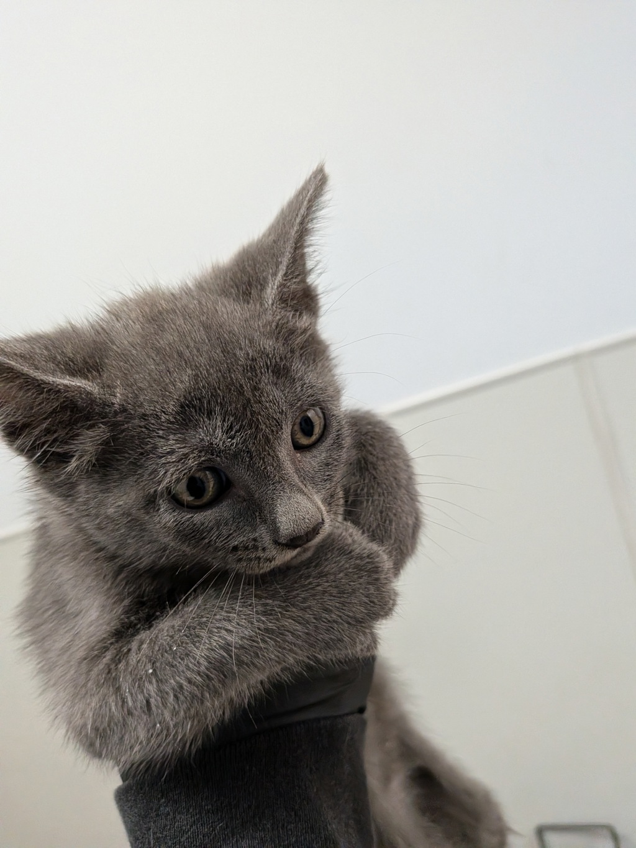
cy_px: 424
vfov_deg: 71.6
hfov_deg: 56.8
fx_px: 588
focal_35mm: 24
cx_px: 318
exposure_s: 1/463
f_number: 1.7
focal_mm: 4.53
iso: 2094
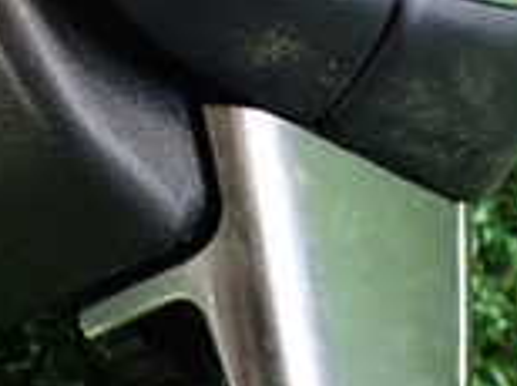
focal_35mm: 117
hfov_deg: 16.8
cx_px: 178
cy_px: 134
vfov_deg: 12.6
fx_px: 1745
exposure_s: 1/50
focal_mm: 5.4
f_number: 2.3
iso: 800
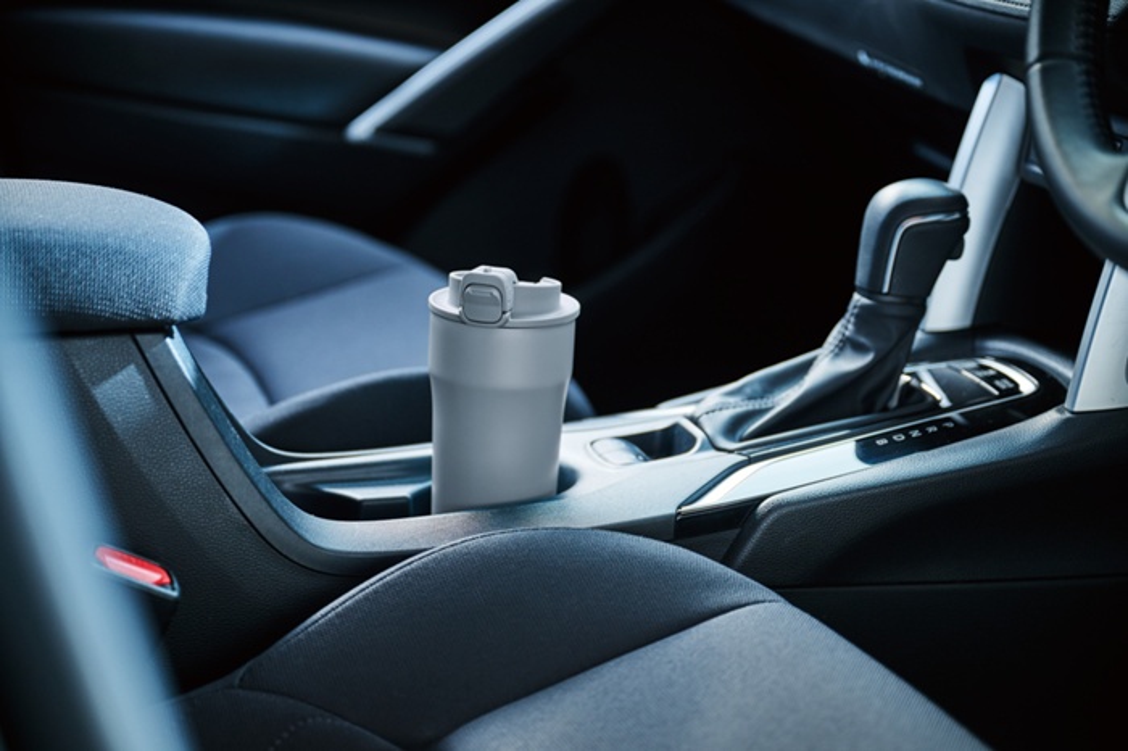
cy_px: 376
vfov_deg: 20.9
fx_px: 2036
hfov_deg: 31.0
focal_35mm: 65
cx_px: 564
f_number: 2.8
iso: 200
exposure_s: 1/250
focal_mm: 65
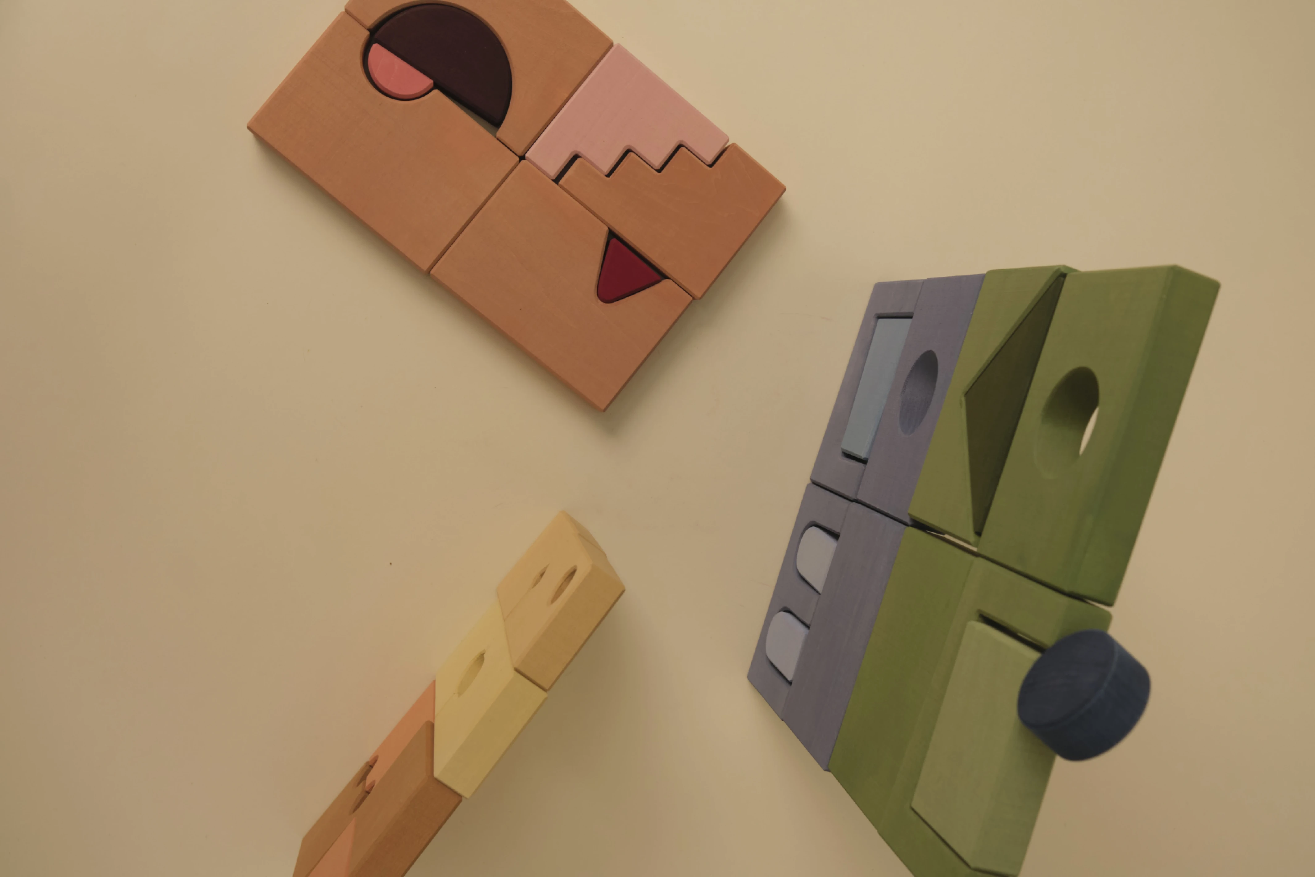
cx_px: 658
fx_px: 1278
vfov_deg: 37.9
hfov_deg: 54.4
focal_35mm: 35
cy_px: 438
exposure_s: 1/250
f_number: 5.6
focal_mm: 23
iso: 800
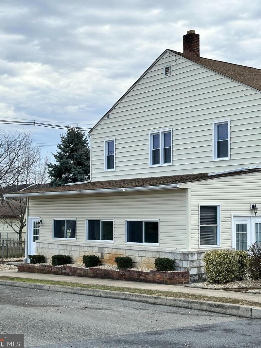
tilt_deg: +2.7
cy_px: 176
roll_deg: +0.2
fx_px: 653
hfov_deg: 22.4
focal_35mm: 65
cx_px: 202
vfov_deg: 29.8
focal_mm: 6.86
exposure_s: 1/2160
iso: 64
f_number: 1.78
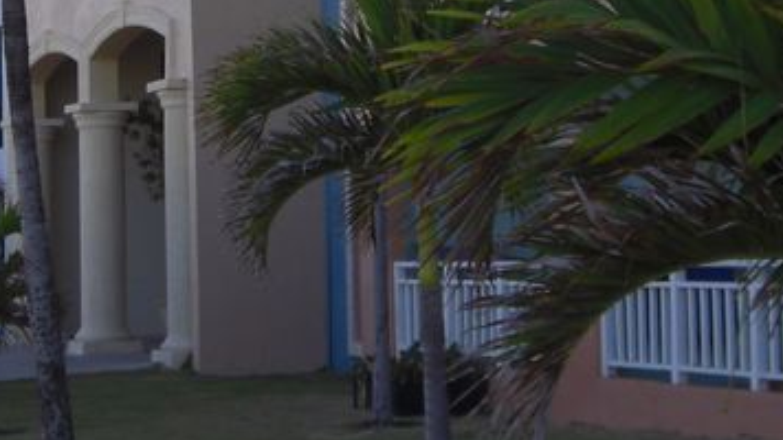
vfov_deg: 10.1
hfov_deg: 17.9
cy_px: -42
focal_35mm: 119
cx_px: 235
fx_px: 2470
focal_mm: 6.2
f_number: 2.7
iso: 64
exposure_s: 1/500
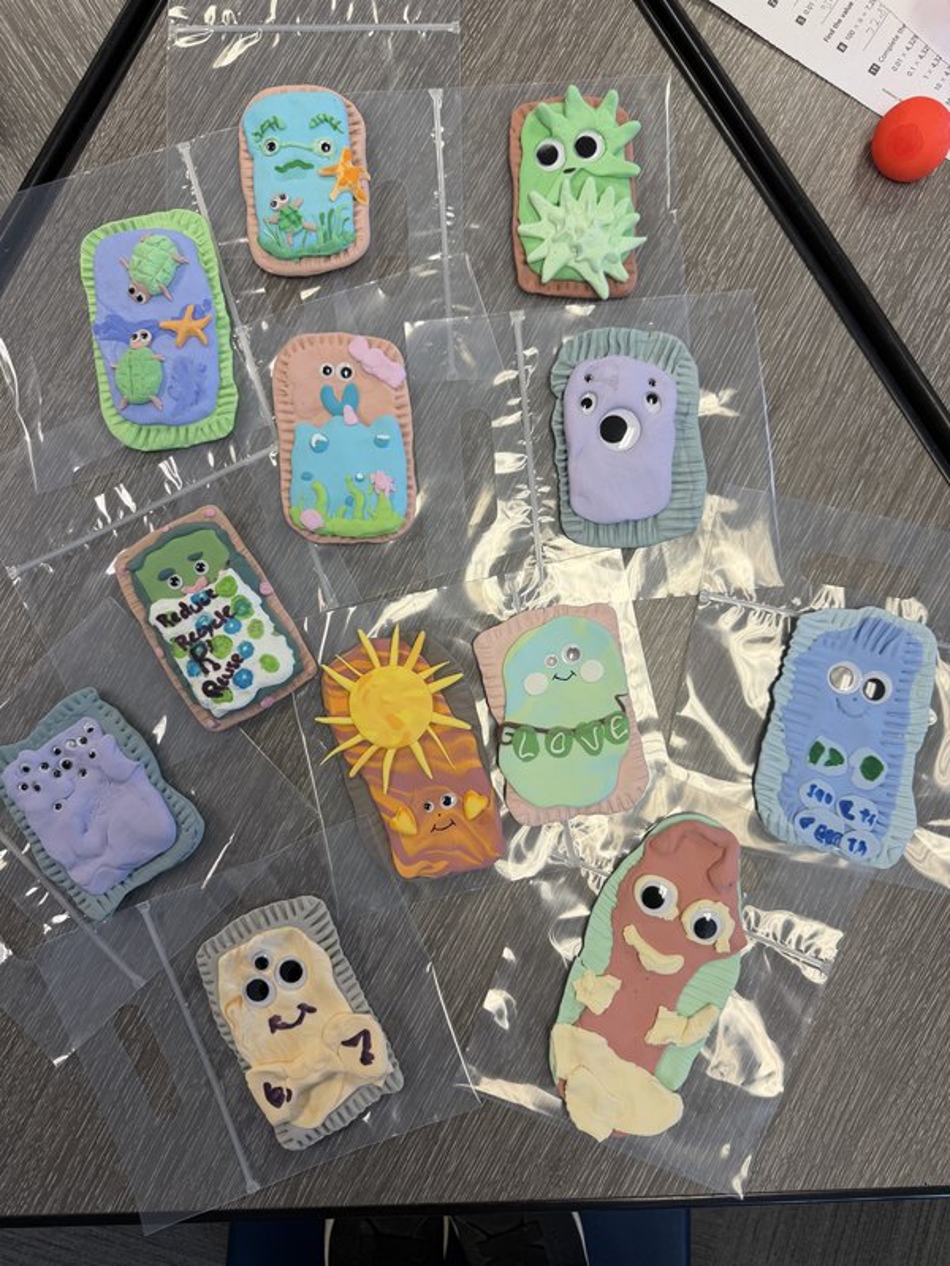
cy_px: 633
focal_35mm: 24
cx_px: 475
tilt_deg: -86.8
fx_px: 878
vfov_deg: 71.6
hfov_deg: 56.8
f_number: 1.78
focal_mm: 6.76
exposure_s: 1/120
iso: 64
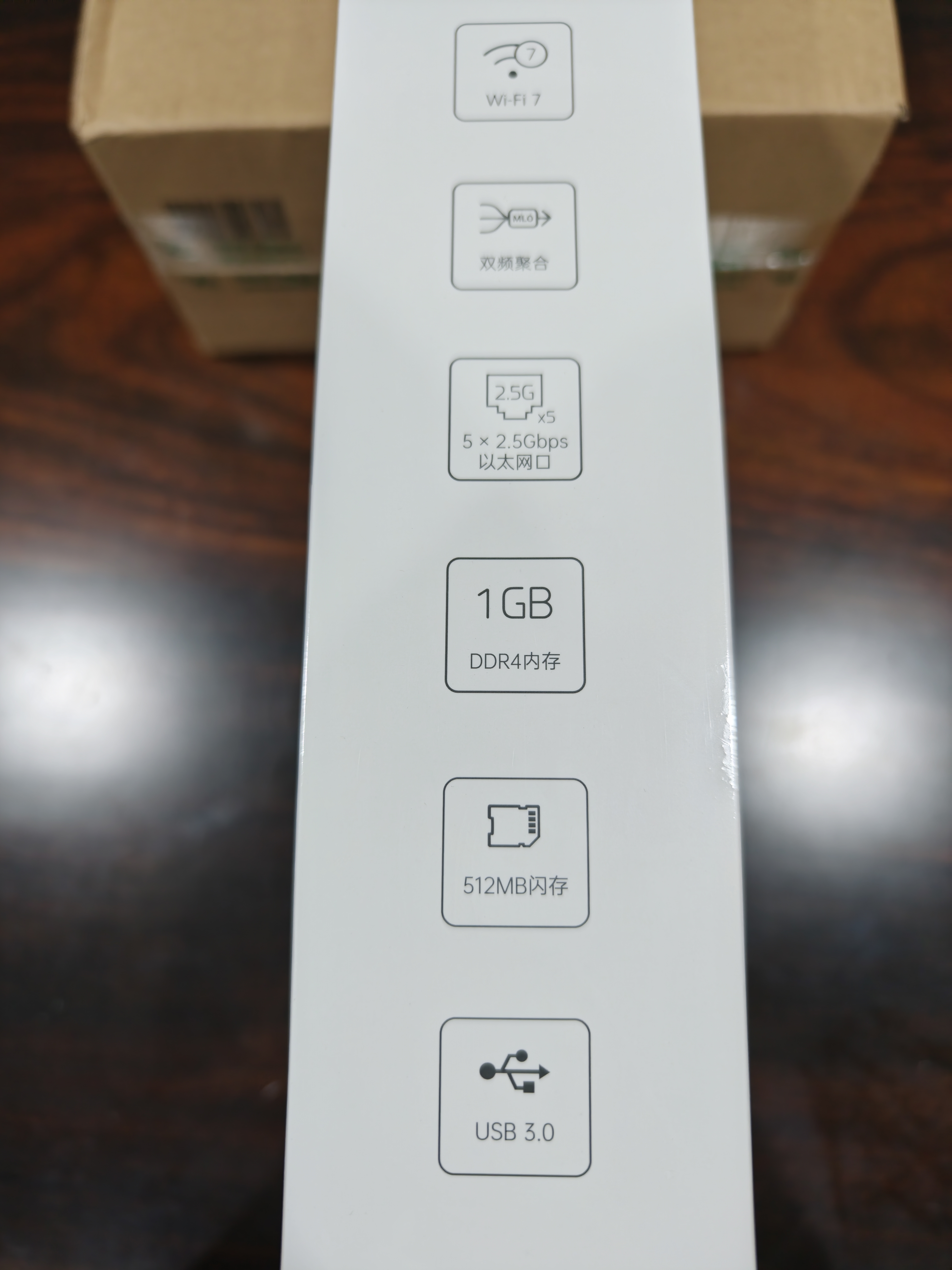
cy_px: 635
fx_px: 843
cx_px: 476
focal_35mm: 23
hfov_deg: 58.9
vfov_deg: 73.9
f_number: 1.8
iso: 800
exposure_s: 1/100
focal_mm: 8.67
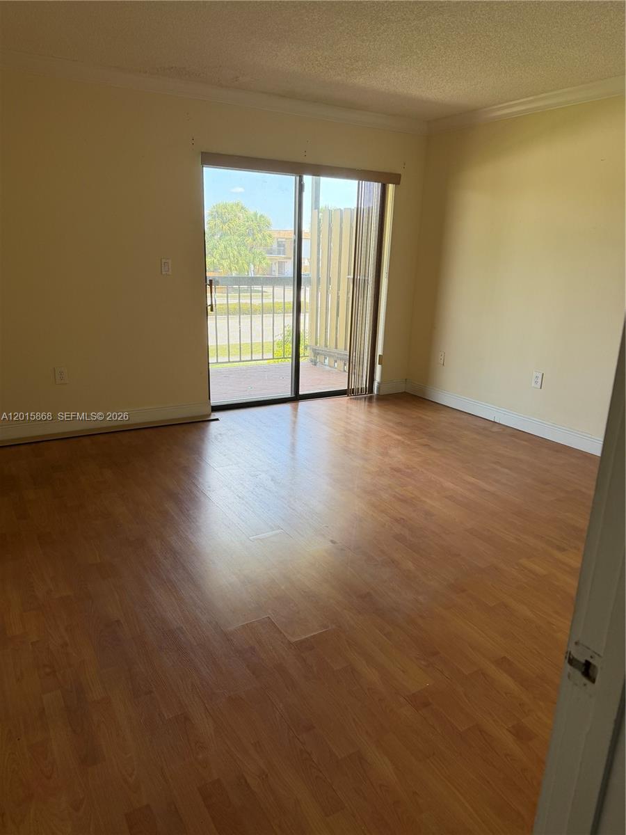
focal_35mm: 24
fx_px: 579
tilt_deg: -16.3
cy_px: 418
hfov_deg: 56.8
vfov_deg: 71.6
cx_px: 313
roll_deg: -2.0
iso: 125
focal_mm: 6.76
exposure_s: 1/162
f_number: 1.78
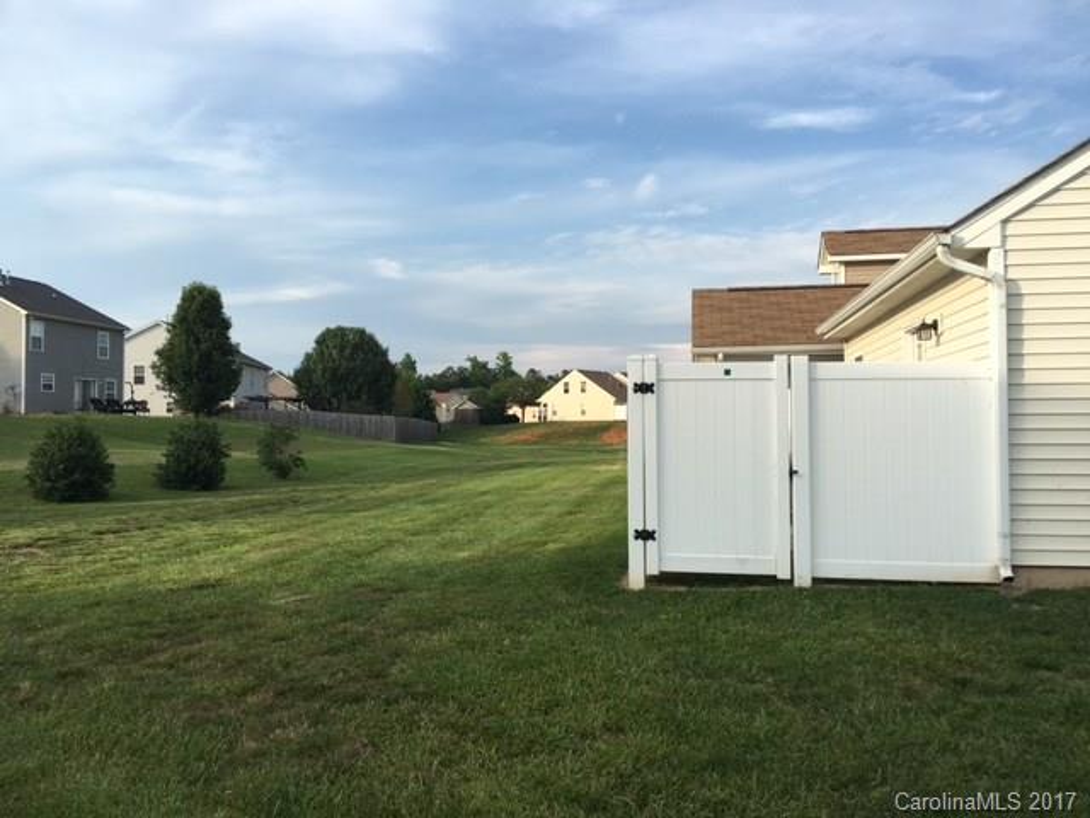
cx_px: 545
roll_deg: -0.4
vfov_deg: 48.2
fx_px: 913
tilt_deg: +2.2
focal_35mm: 29
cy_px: 409
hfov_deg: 61.7
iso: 25
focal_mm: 4.15
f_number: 2.2
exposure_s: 1/646
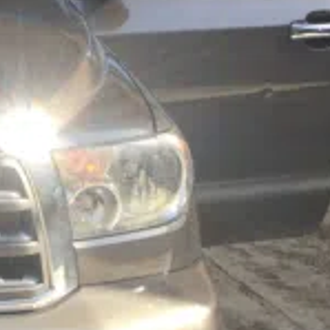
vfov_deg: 15.8
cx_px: -250
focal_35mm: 110
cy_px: 133
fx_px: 1186
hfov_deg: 14.2
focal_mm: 4.15
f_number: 2.2
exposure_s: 1/304
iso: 32
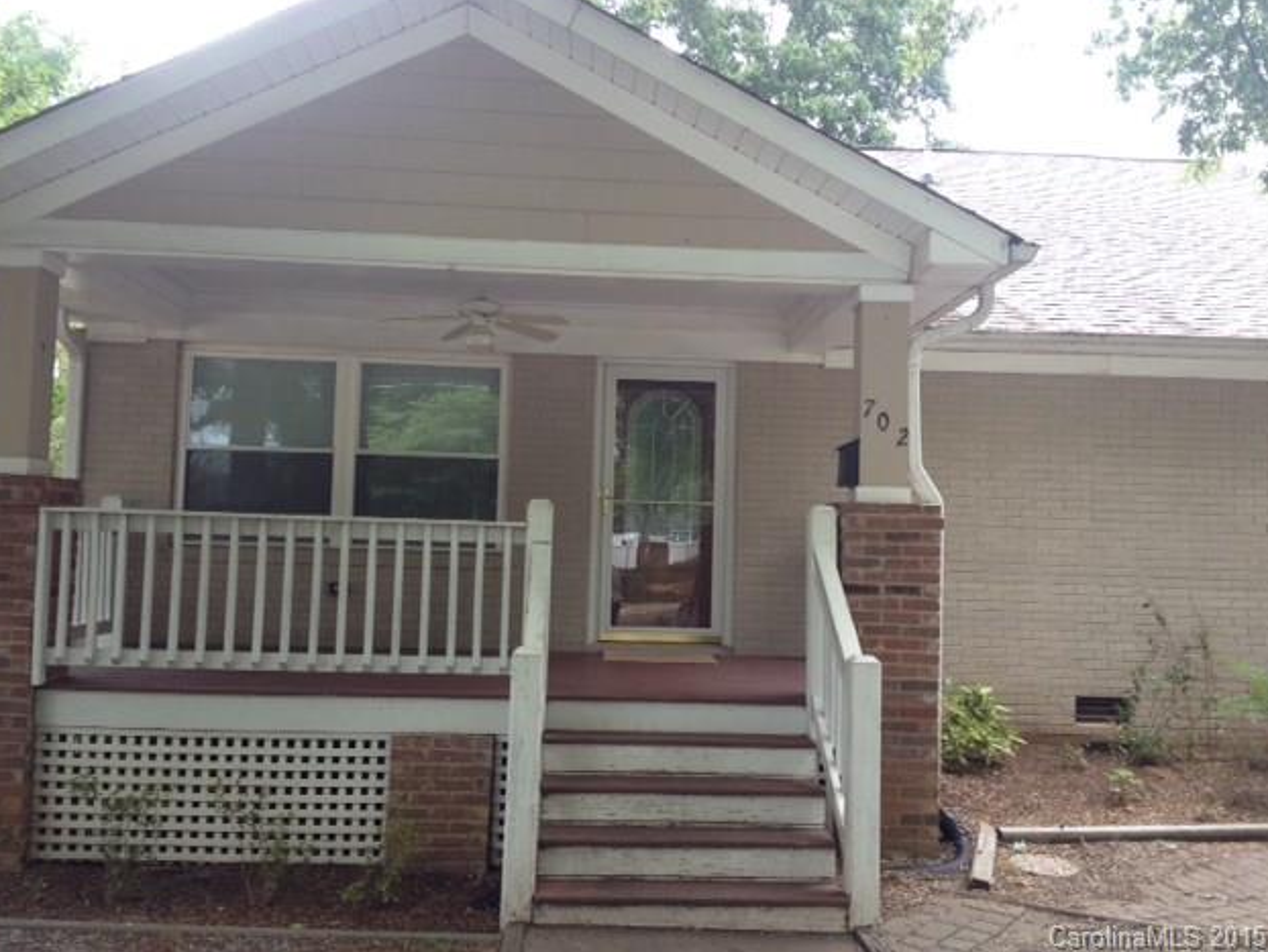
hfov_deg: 51.3
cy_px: 467
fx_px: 1319
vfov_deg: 39.7
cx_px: 630
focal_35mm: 36
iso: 50
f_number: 2.4
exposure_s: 1/60
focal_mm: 4.28
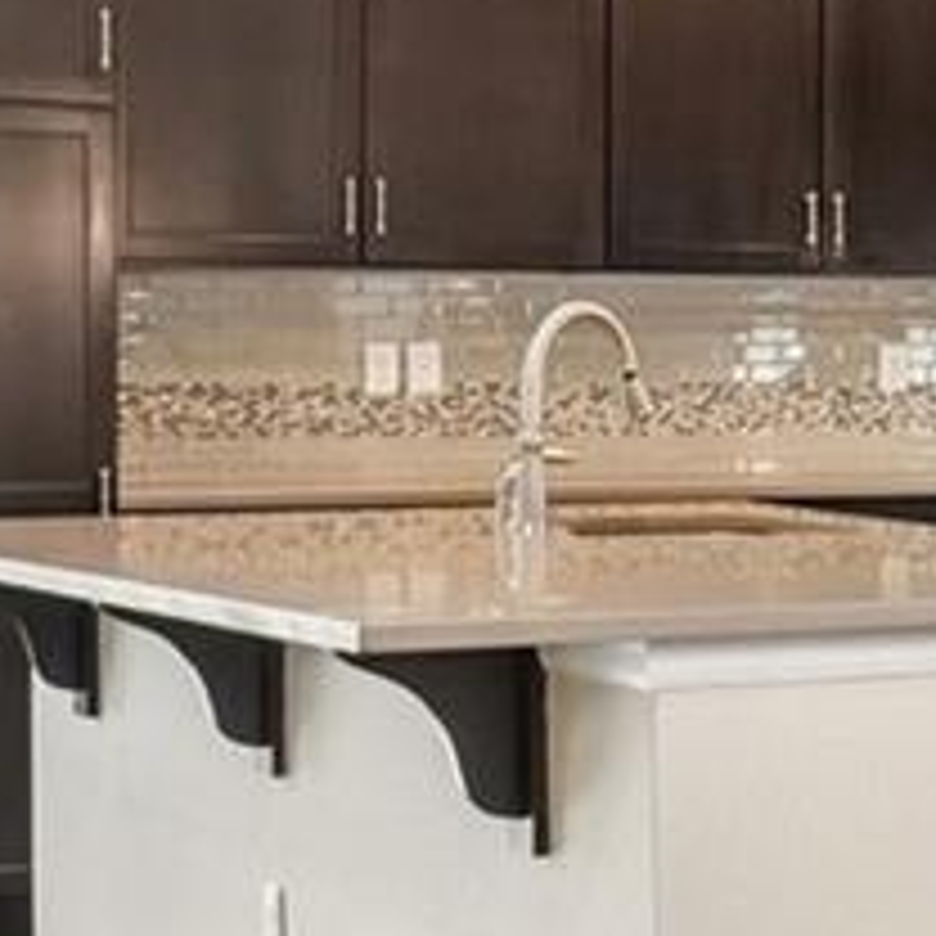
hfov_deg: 15.8
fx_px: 2998
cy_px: 423
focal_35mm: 98
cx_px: 1539
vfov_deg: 17.7
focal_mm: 10
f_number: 8
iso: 400
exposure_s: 1/10
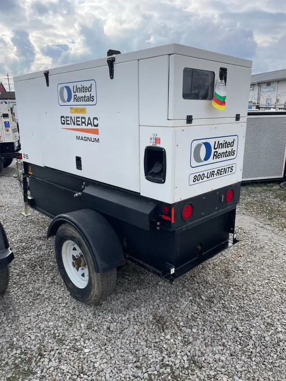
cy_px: 190
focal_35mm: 26
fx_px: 286
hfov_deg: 53.1
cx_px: 143
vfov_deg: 67.3
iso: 50
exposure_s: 1/2681
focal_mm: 4.2
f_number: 1.6
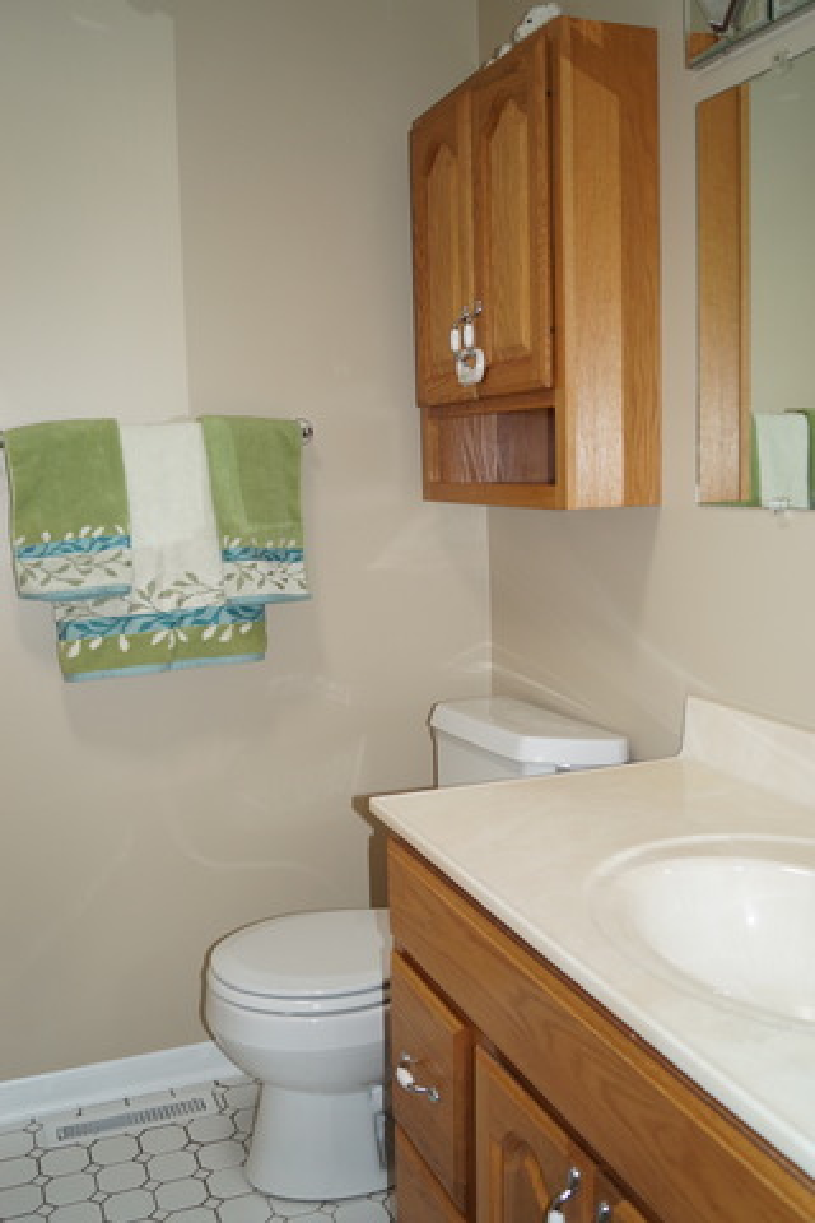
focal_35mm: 33
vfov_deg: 57.2
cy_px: 612
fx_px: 1121
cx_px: 408
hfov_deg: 40.0
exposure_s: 1/160
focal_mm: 22
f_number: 4
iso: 500
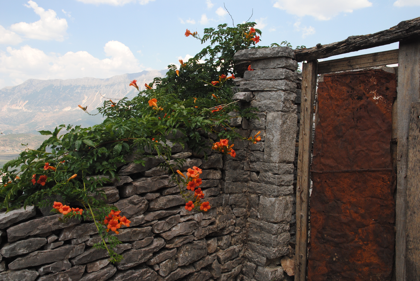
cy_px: 140
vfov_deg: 34.3
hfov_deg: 49.5
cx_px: 210
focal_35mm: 39
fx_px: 456
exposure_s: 1/500
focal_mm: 26
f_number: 8
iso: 400
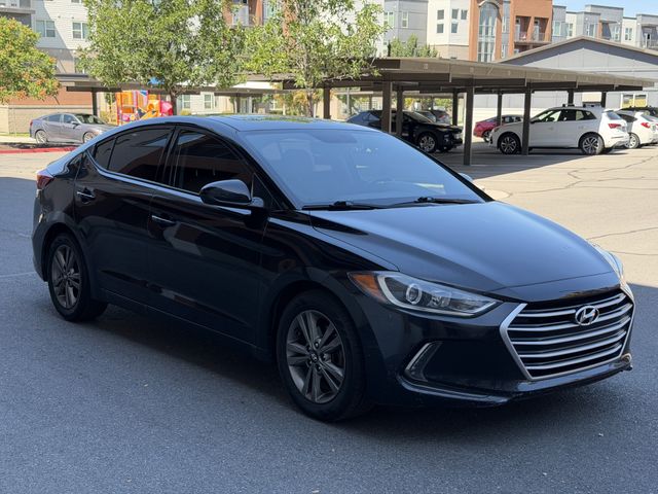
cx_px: 329
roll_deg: -0.2
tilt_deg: -8.9
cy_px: 247
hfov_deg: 39.7
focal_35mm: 48
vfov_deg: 30.3
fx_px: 912
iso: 80
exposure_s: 1/687
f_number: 1.78
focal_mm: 6.76
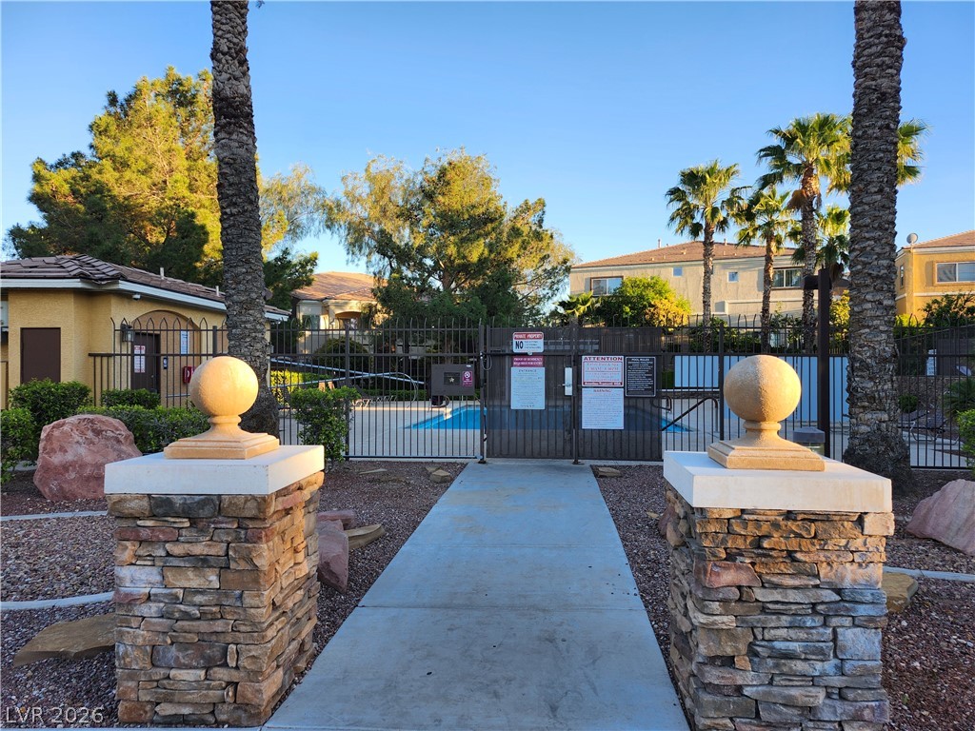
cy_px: 366
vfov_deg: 58.9
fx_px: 648
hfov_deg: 73.9
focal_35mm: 23
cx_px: 488
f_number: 1.8
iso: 25
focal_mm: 5.54
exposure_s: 1/249
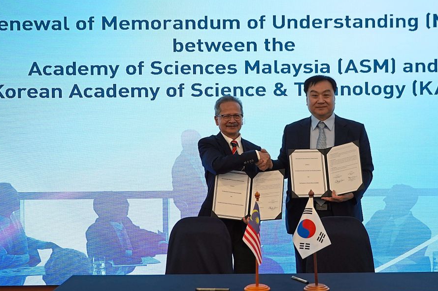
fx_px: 730
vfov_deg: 22.6
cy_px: 143
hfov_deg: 33.3
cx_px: 270
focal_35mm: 60
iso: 1000
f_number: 4.5
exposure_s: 1/160
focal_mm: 43
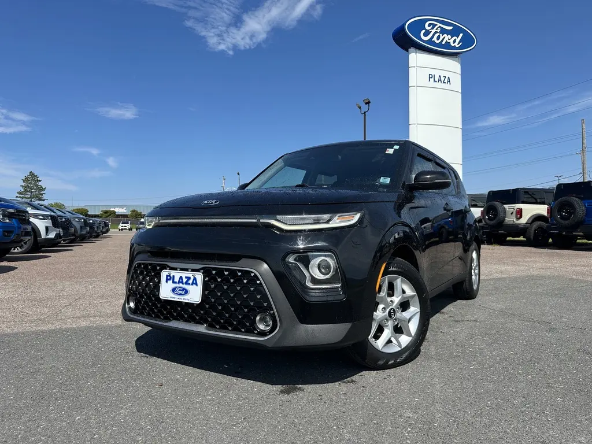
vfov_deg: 56.8
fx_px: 410
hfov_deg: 71.6
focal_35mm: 24
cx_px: 296
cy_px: 222
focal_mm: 6.86
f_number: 1.78
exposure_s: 1/4348
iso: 80
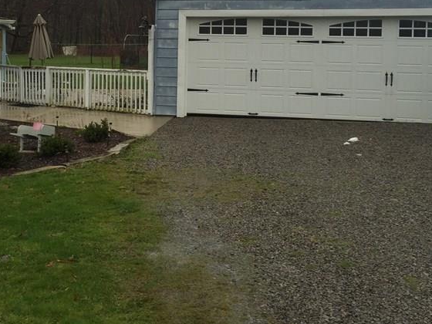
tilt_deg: -4.5
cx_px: 144
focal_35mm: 53
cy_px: 69
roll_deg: -1.3
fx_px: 661
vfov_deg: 27.0
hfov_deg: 35.8
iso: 32
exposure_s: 1/316
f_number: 2.2
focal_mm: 4.15
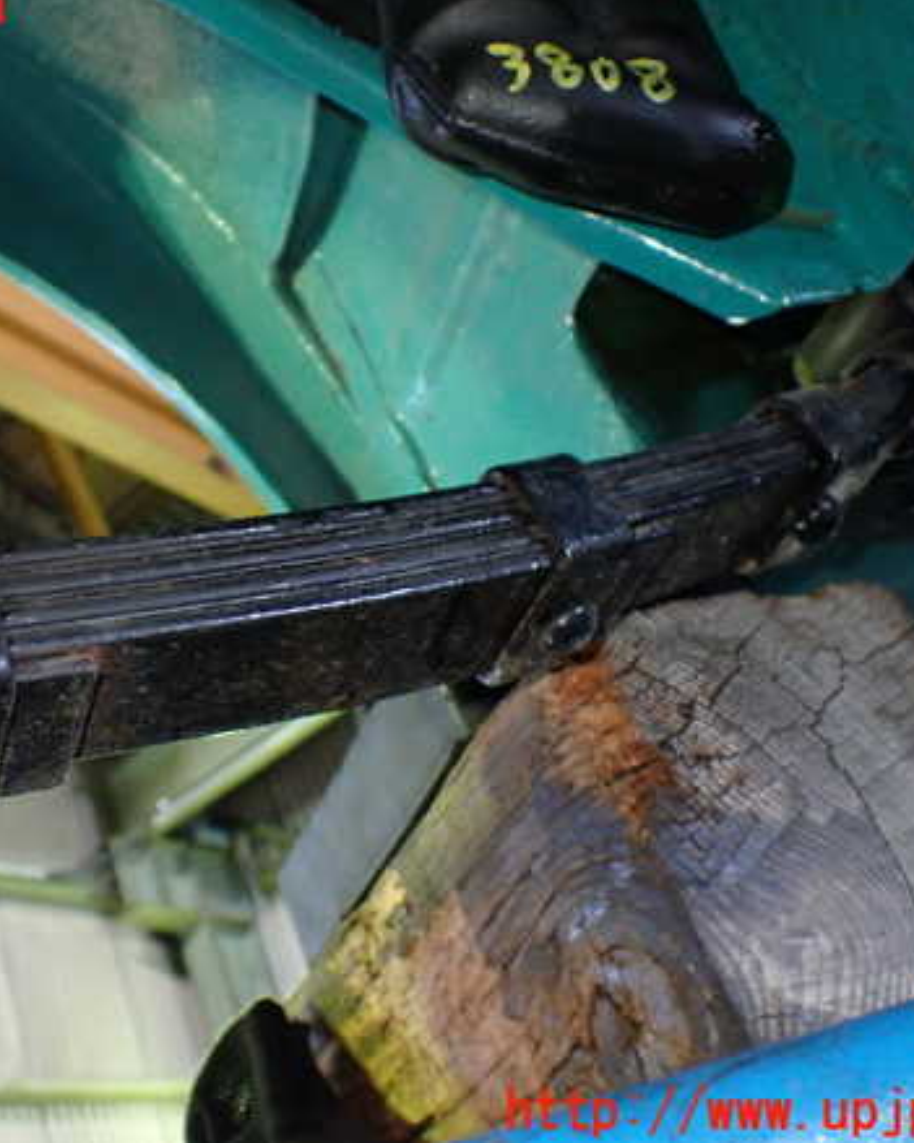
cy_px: 560
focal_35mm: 40
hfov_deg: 37.0
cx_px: 312
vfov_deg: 45.8
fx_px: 1353
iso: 800
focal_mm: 5.4
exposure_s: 1/50
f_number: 2.3
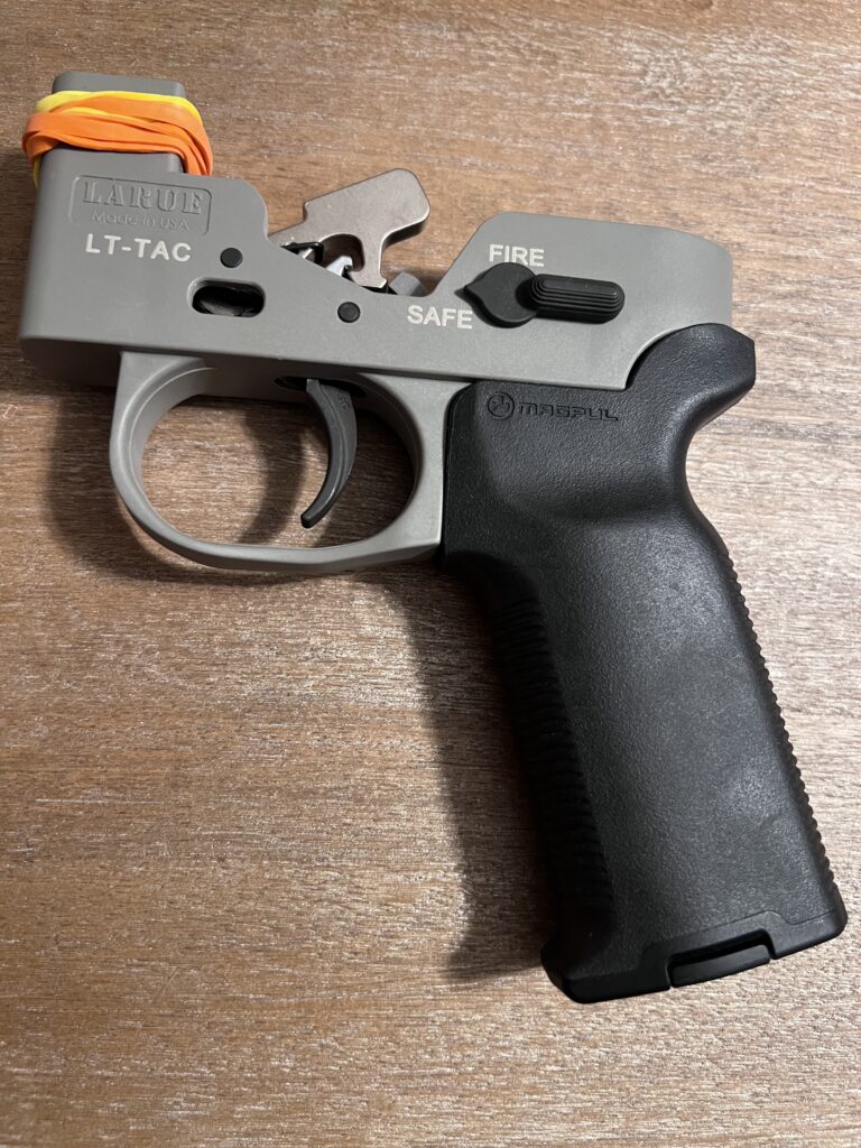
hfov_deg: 53.1
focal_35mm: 26
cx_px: 430
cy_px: 574
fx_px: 862
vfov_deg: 67.3
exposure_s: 1/60
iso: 320
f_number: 1.5
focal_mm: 5.7
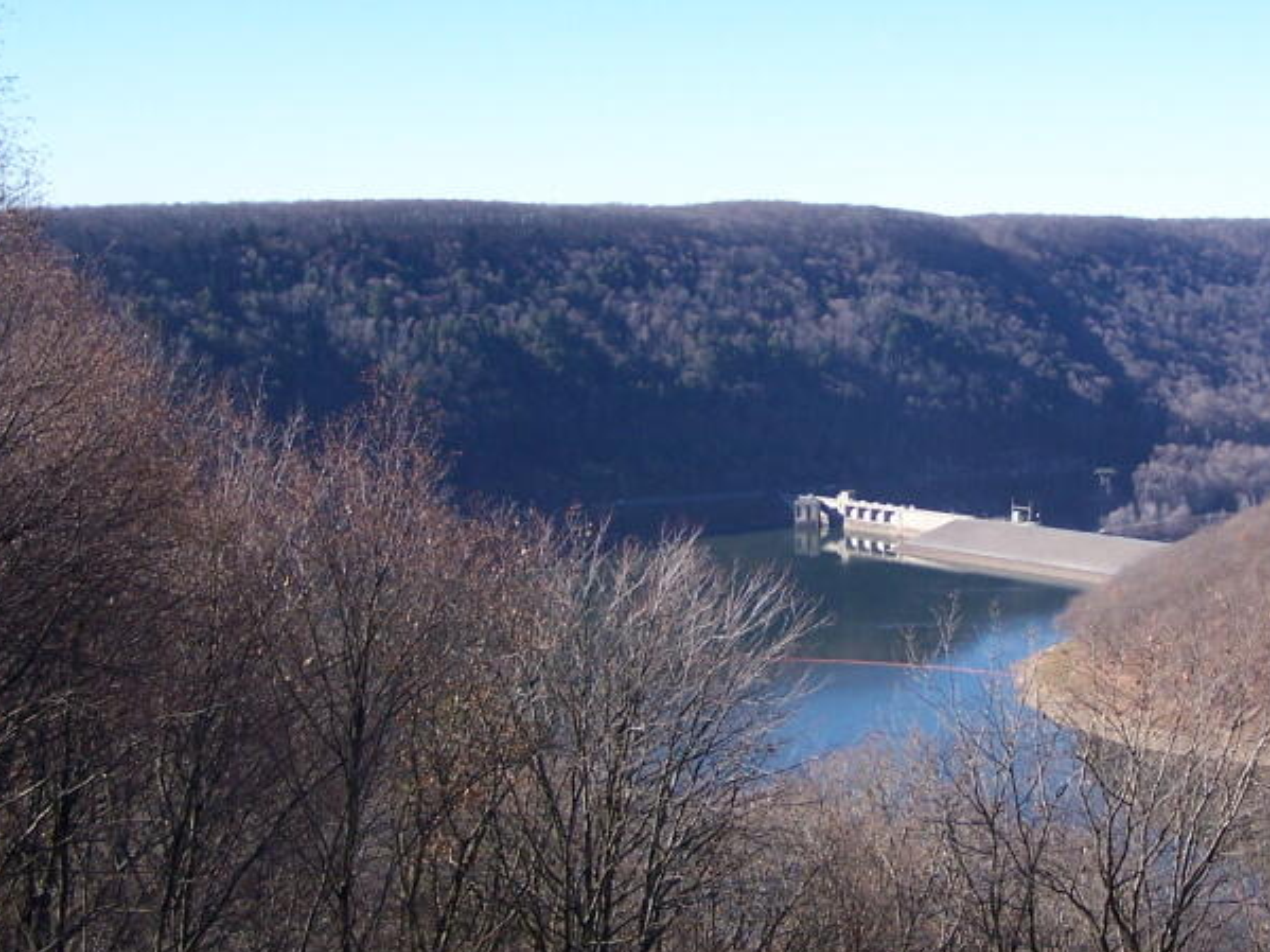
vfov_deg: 22.6
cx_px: 886
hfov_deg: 29.5
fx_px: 2384
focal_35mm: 65
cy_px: 422
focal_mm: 6.3
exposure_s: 1/800
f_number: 2.8
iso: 100
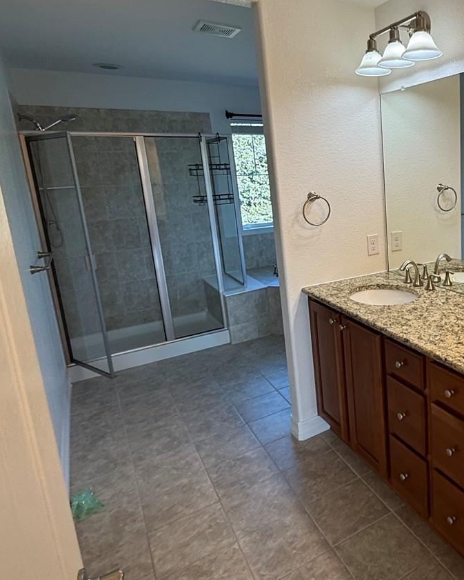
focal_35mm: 26
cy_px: 256
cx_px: 426
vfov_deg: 65.8
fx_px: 446
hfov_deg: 48.5
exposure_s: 1/99
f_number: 2.2
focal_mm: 2.22
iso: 64
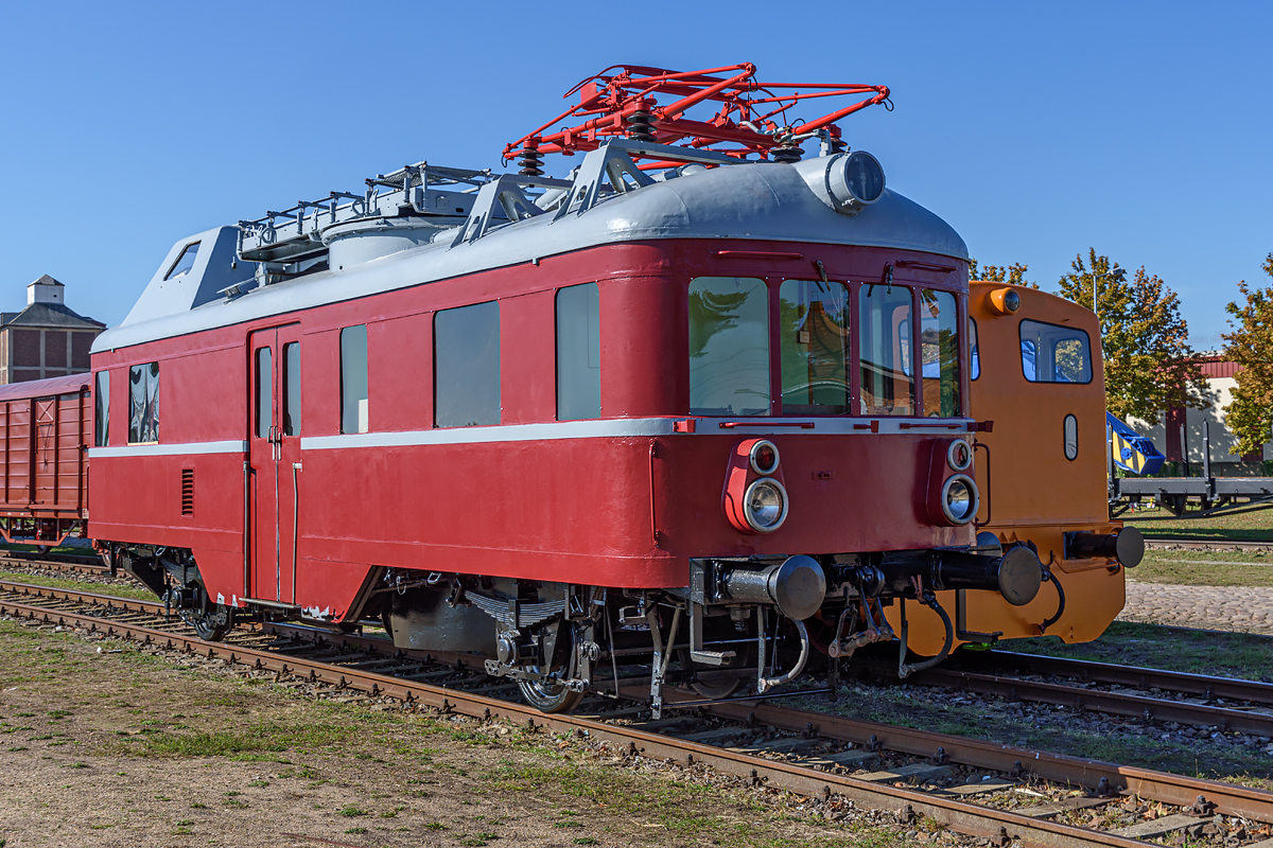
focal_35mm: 45
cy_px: 424
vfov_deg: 29.9
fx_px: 1591
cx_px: 636
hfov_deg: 43.6
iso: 100
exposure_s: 1/320
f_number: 8
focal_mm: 30
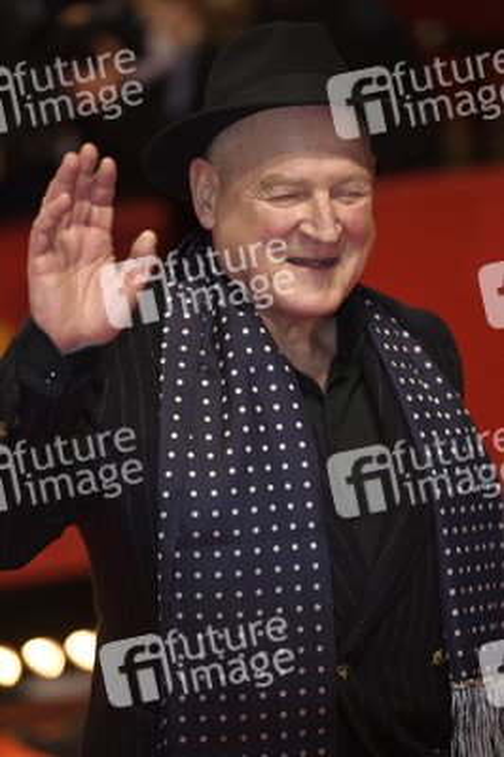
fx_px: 3891
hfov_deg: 7.4
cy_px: 378
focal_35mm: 185
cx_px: 252
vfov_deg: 11.1
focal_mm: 185
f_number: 3.5
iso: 800
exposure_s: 1/400
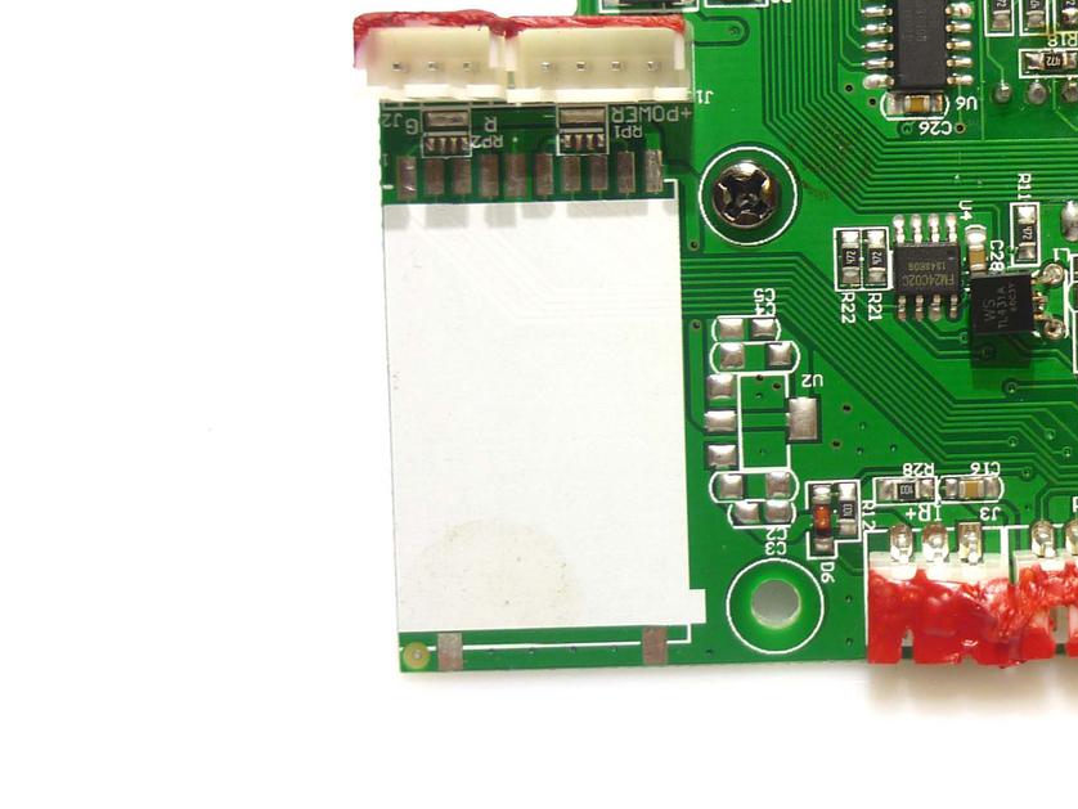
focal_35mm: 63
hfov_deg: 29.6
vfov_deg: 23.0
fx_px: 1962
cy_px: 175
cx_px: 947
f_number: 2.8
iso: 80
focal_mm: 5.5
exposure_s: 1/60
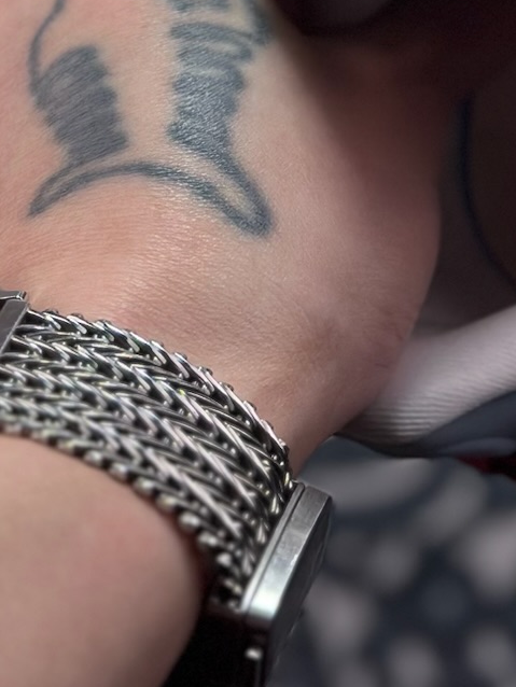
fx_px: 3059
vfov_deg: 12.1
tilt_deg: -51.3
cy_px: -395
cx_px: 465
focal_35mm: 154
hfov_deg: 9.6
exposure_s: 1/1695
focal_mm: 6.86
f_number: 1.78
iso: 80
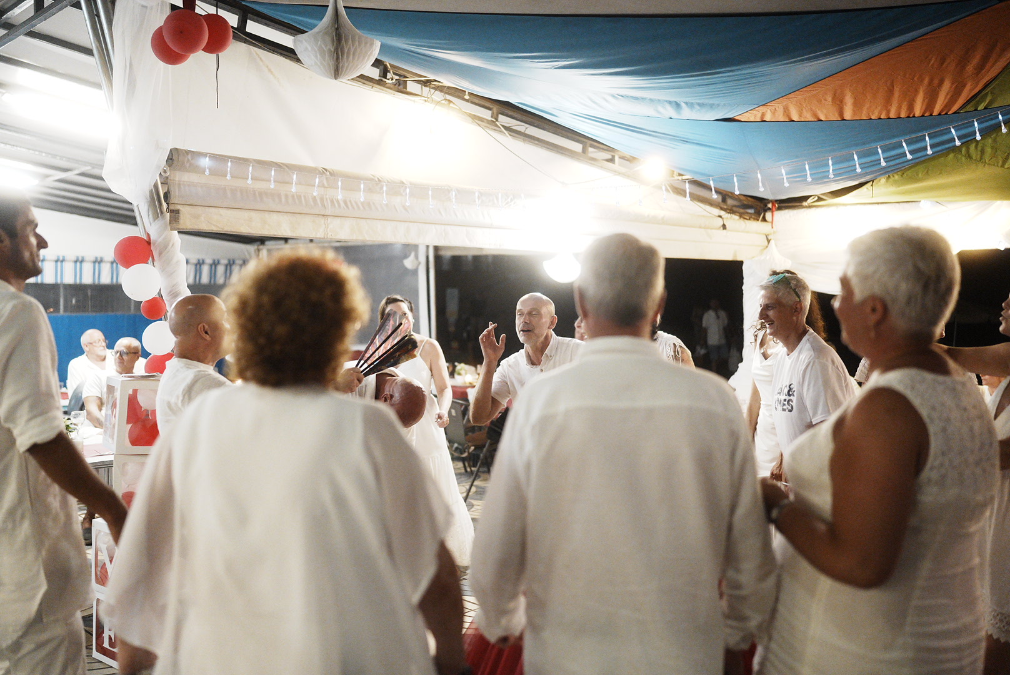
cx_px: 505
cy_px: 338
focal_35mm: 35
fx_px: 983
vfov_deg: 37.9
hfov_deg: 54.4
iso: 6400
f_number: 1.4
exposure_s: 1/250
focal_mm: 35
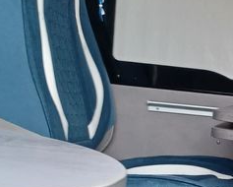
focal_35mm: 103
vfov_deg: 14.9
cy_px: 137
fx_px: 711
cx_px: 347
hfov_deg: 16.9
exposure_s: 1/50
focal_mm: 4.6
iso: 125
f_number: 1.8
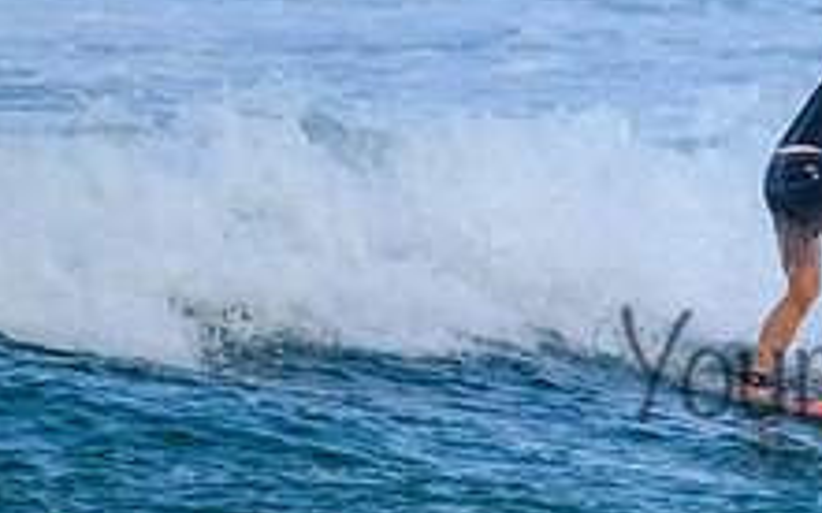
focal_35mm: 2142
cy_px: 333
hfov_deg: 1.0
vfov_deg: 0.6
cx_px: 1004
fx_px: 47973
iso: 2000
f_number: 11
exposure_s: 1/2000
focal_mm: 800
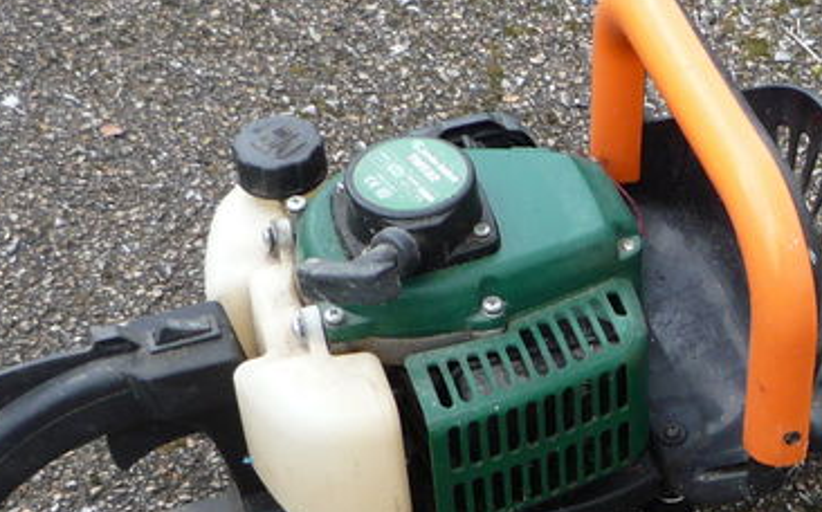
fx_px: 1947
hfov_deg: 23.1
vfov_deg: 14.8
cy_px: 447
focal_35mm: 87
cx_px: 766
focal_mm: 5.2
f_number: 3.3
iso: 100
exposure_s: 1/80
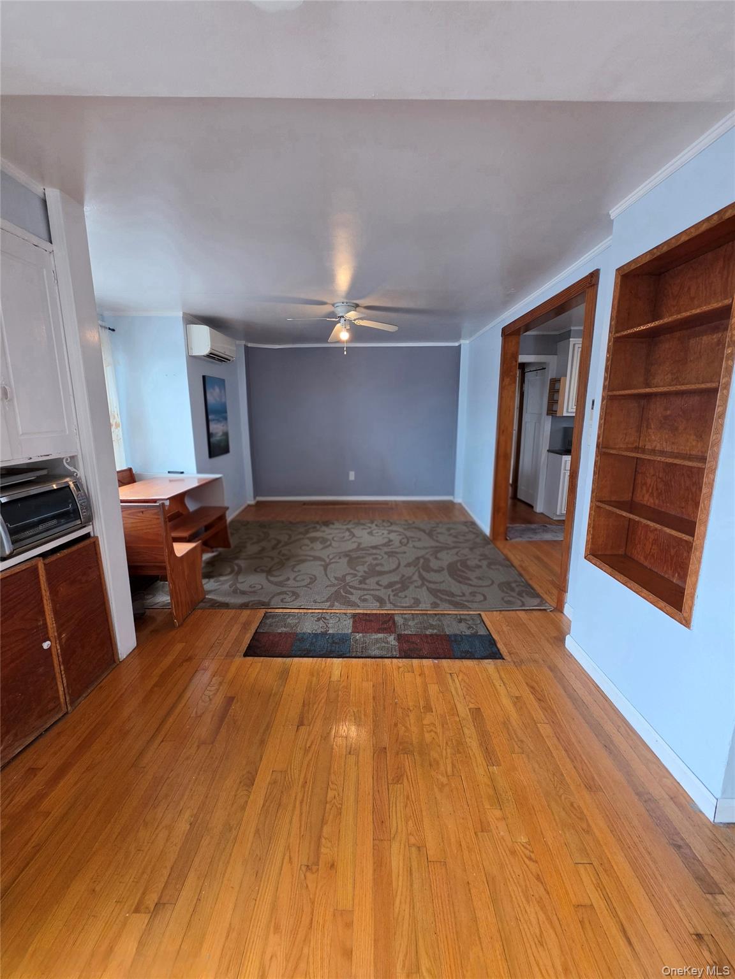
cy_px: 490
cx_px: 368
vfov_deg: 106.2
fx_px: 368
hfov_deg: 89.9
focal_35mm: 13
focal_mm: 2.2
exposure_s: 1/120
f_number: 1.9
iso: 100
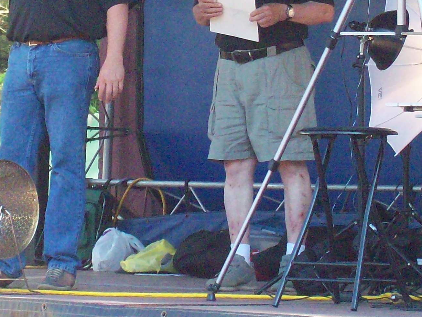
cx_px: 67
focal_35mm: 253
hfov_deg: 7.8
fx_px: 3083
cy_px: -20
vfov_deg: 5.9
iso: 371
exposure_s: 1/257
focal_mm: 18
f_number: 4.8
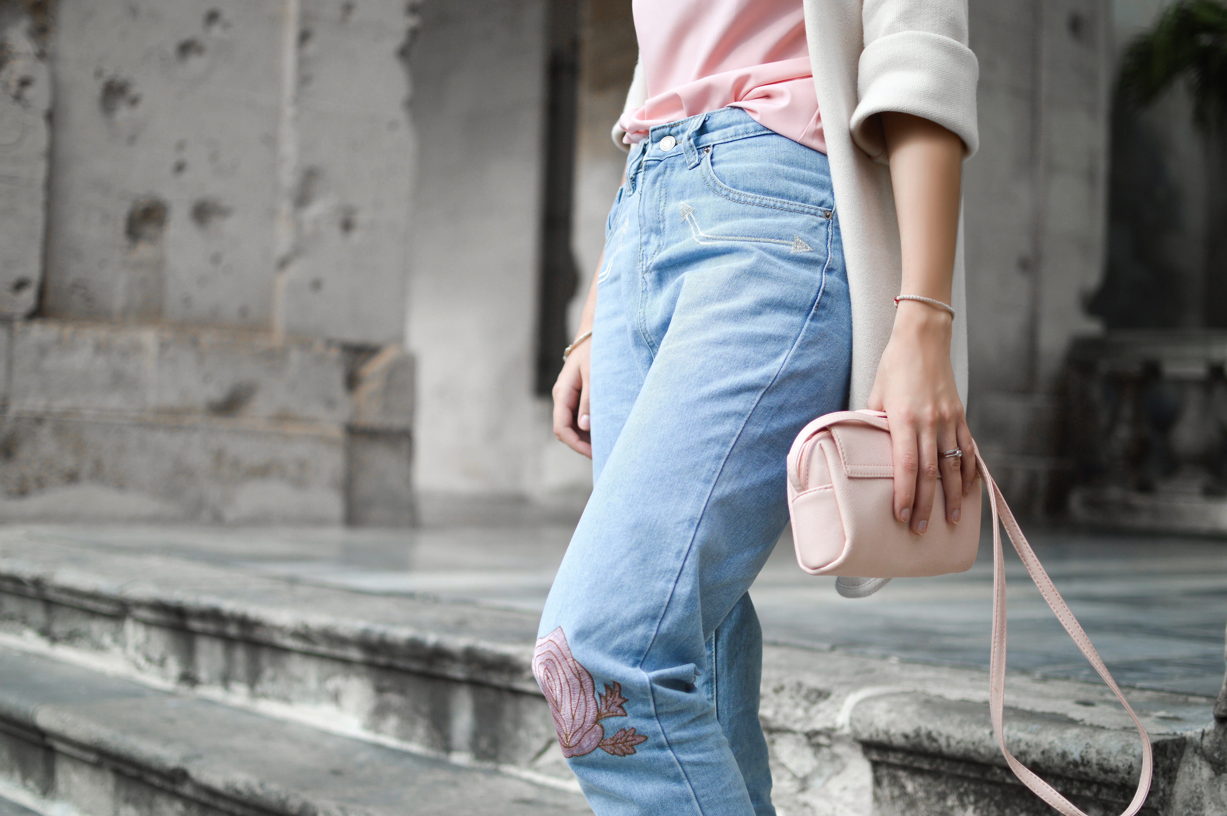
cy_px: 408
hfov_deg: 37.9
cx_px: 614
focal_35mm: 52
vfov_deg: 25.7
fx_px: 1788
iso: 125
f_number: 1.8
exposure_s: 1/4000
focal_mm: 35
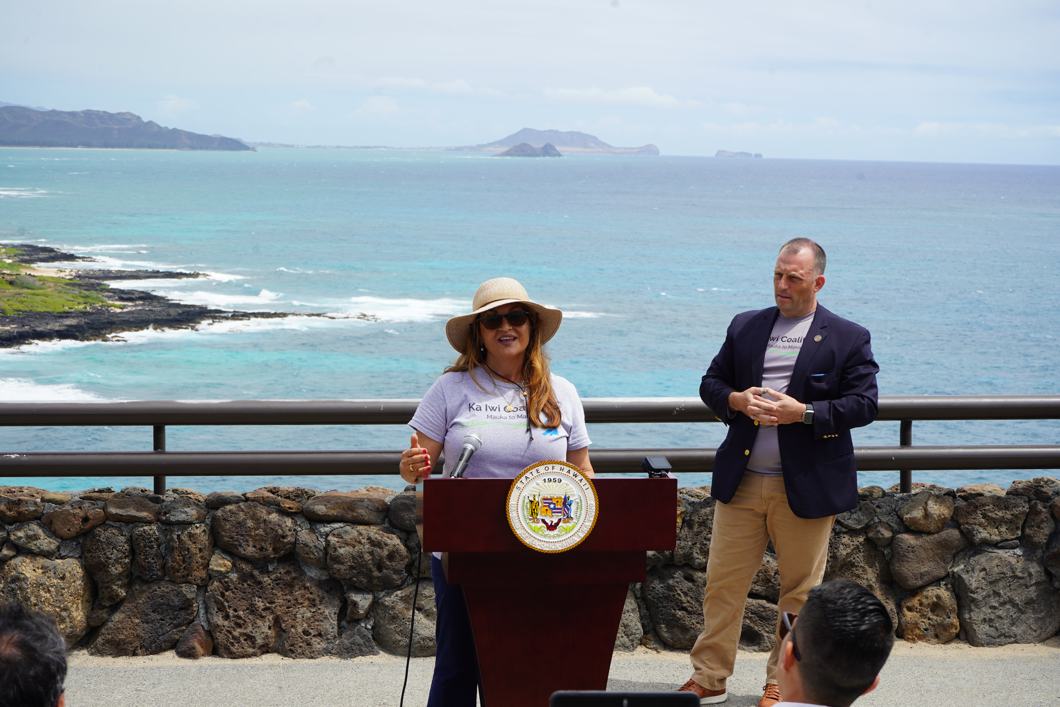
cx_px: 530
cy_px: 354
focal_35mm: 70
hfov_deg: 28.8
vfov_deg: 19.5
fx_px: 2061
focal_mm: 70
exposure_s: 1/160
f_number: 11
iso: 100
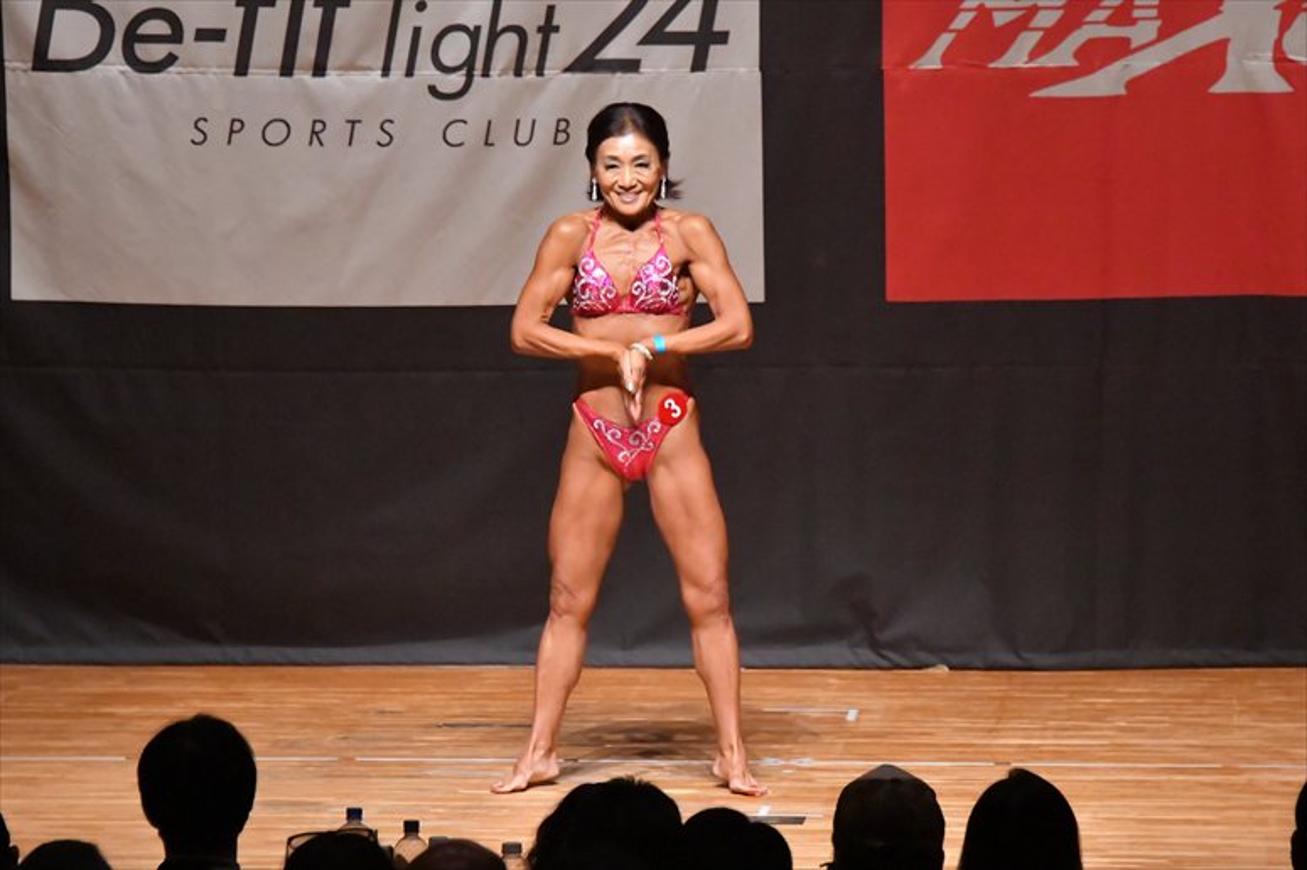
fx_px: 10342
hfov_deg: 7.2
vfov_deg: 4.8
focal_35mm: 285
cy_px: 435
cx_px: 654
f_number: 5.6
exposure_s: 1/400
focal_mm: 190
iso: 12800
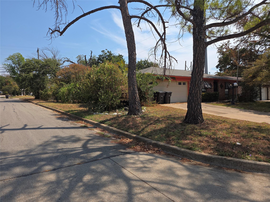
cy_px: 101
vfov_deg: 58.9
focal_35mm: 23
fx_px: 179
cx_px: 135
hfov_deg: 73.9
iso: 12
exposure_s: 1/955
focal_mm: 6.25
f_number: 1.7
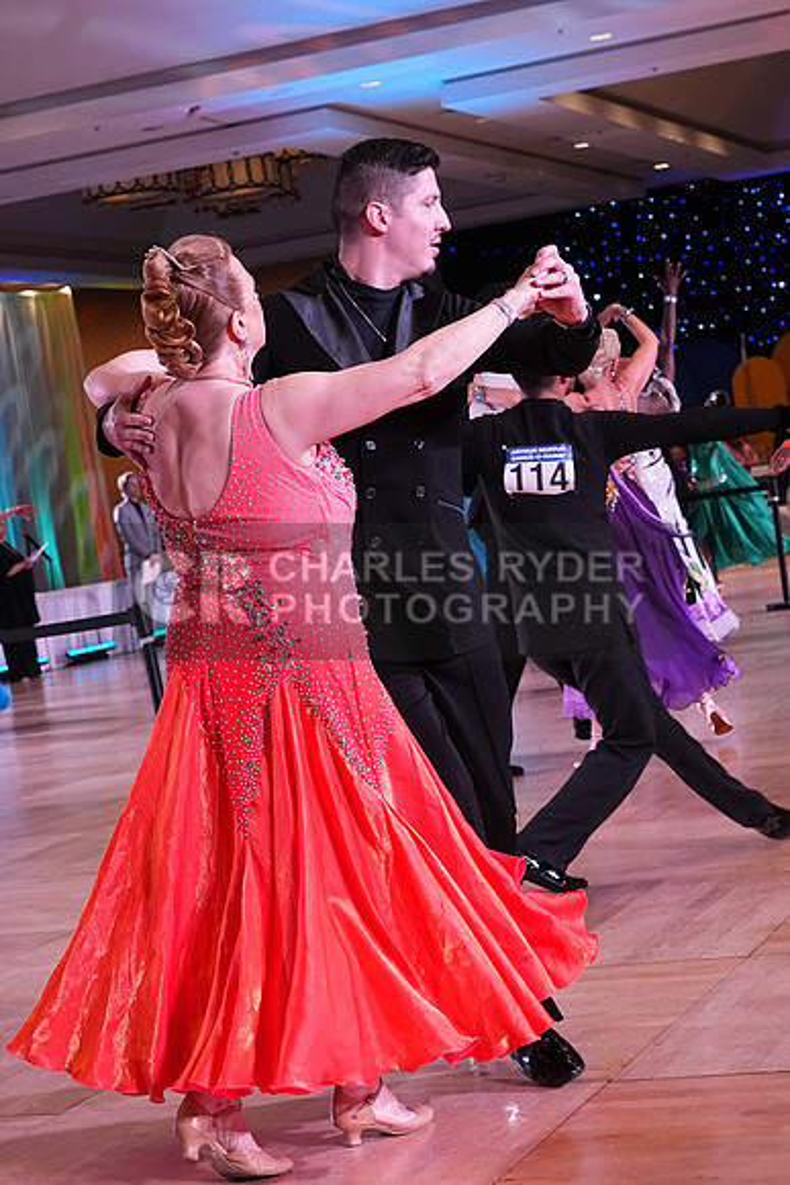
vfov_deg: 26.6
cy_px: 592
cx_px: 395
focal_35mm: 76
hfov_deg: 18.0
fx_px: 2500
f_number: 6.3
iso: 3200
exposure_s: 1/320
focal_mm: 51
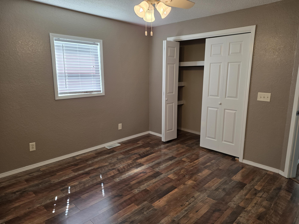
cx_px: 150
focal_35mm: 23
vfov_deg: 58.9
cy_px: 112
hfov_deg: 73.9
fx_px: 199
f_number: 1.7
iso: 250
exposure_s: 1/120
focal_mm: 6.25
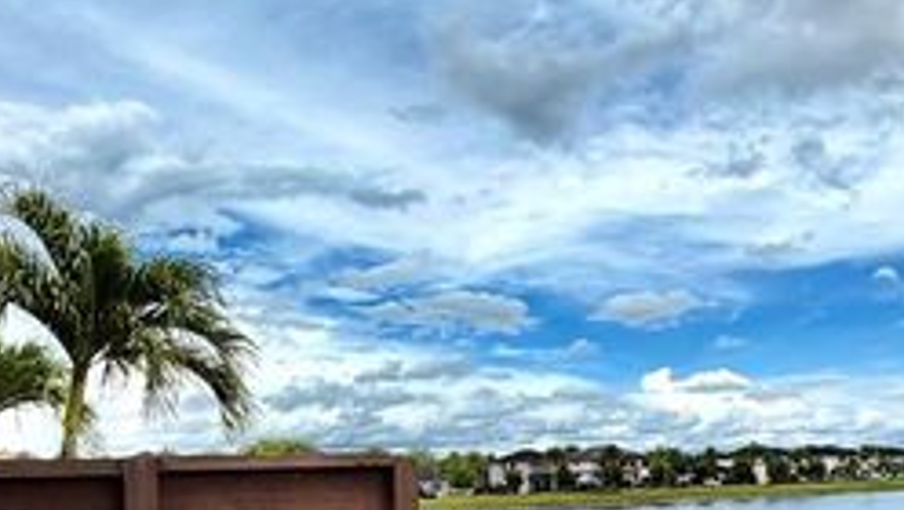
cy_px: 530
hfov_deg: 48.9
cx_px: 565
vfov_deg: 27.2
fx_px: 984
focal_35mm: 41
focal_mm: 2.22
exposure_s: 1/1497
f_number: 2.2
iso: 20
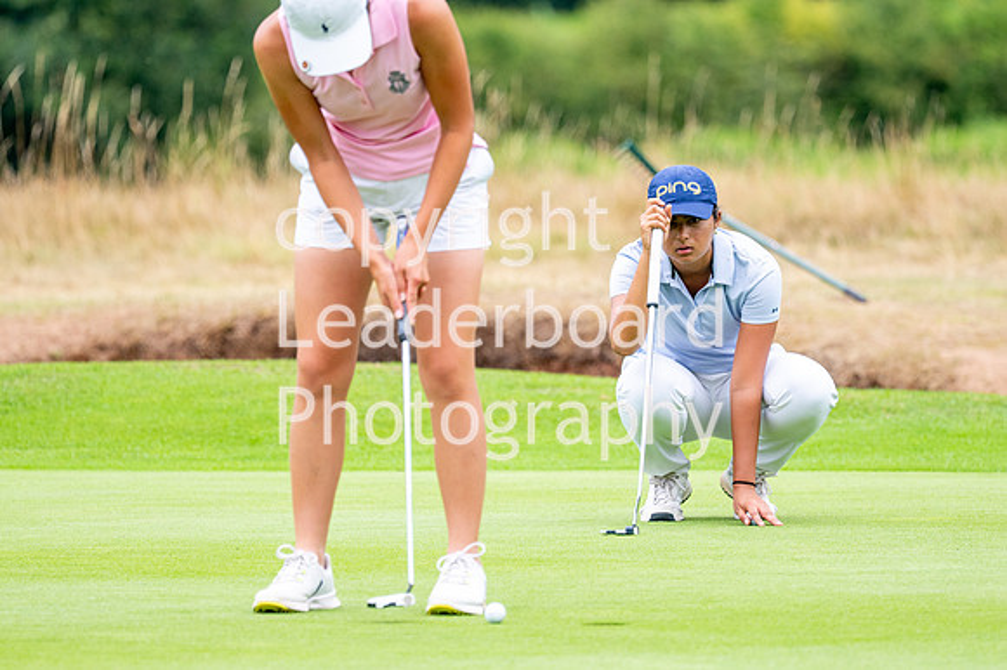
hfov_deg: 4.6
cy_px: 335
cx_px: 504
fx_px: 12580
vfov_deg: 3.1
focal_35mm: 450
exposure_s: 1/1000
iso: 400
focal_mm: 300
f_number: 4.5
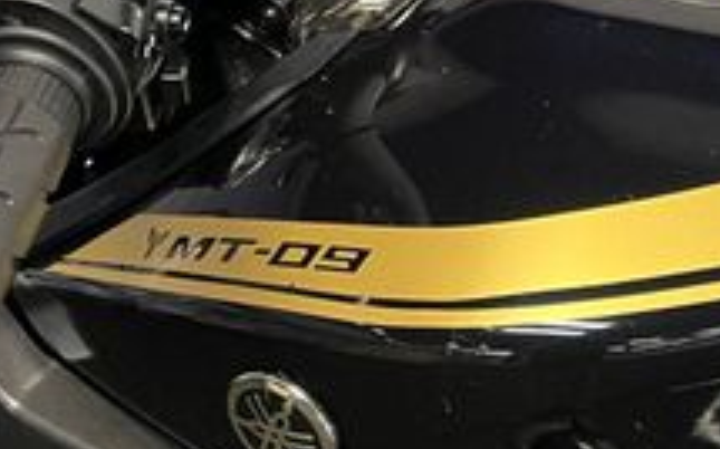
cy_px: 275
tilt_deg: -39.5
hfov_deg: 24.9
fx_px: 1608
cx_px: 549
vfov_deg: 15.9
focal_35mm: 82
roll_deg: +0.1
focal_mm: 5.1
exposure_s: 1/50
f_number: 1.6
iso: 160
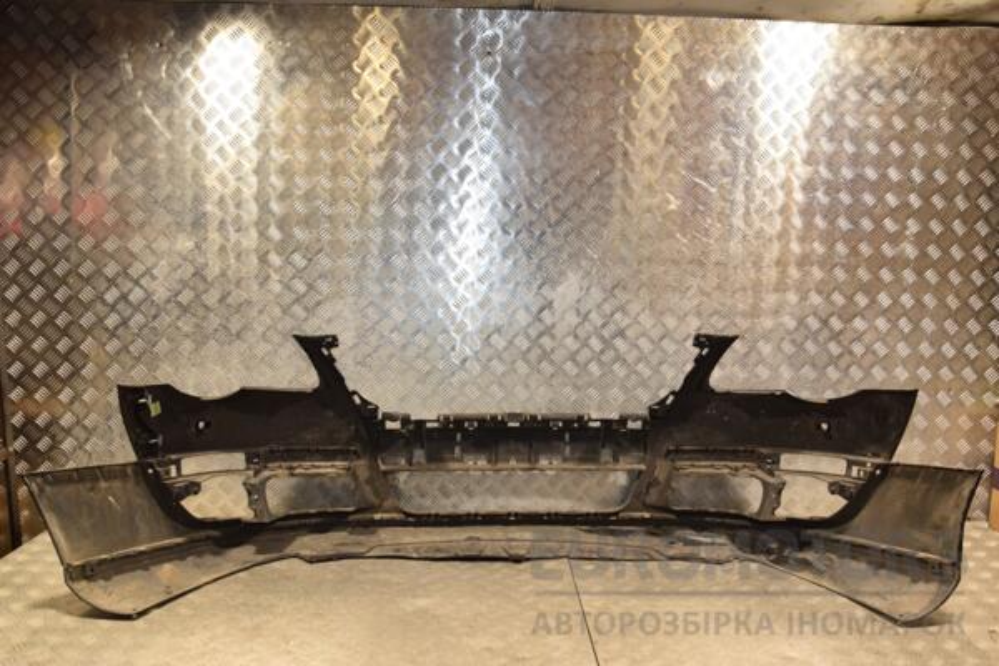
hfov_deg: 59.5
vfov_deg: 41.7
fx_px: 874
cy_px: 333
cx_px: 500
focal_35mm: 32
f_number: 5.6
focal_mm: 21
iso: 800
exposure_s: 1/200
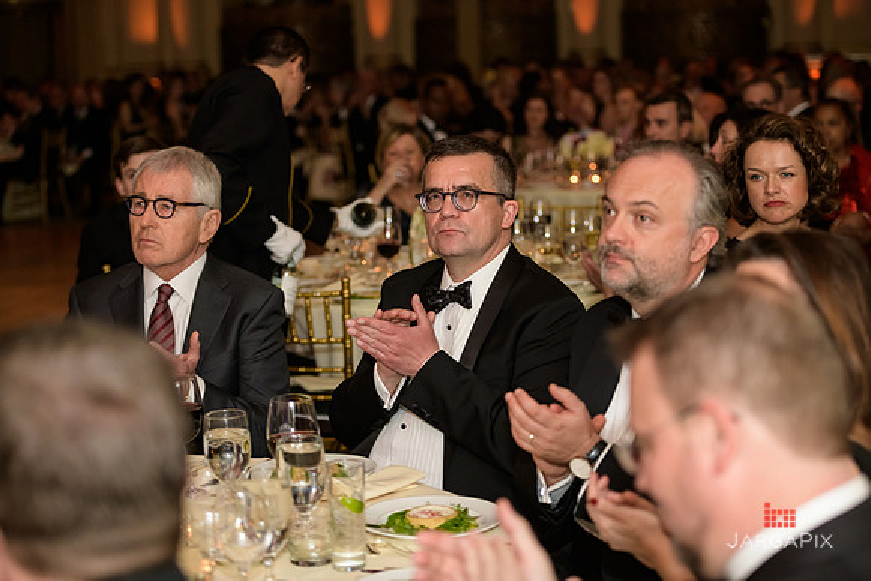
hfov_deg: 28.8
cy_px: 290
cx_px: 436
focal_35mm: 70
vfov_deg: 19.5
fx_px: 1694
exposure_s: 1/125
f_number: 3.2
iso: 1250
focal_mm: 70
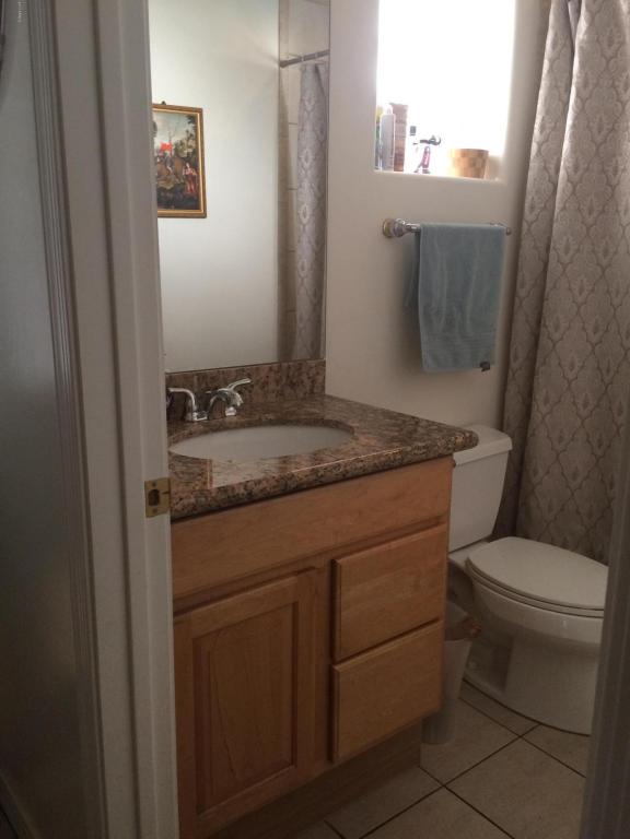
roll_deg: +1.6
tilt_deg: -12.8
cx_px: 315
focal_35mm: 29
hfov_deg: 48.2
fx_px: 704
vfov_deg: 61.7
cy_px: 420
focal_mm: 4.15
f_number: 2.2
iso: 125
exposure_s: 1/30
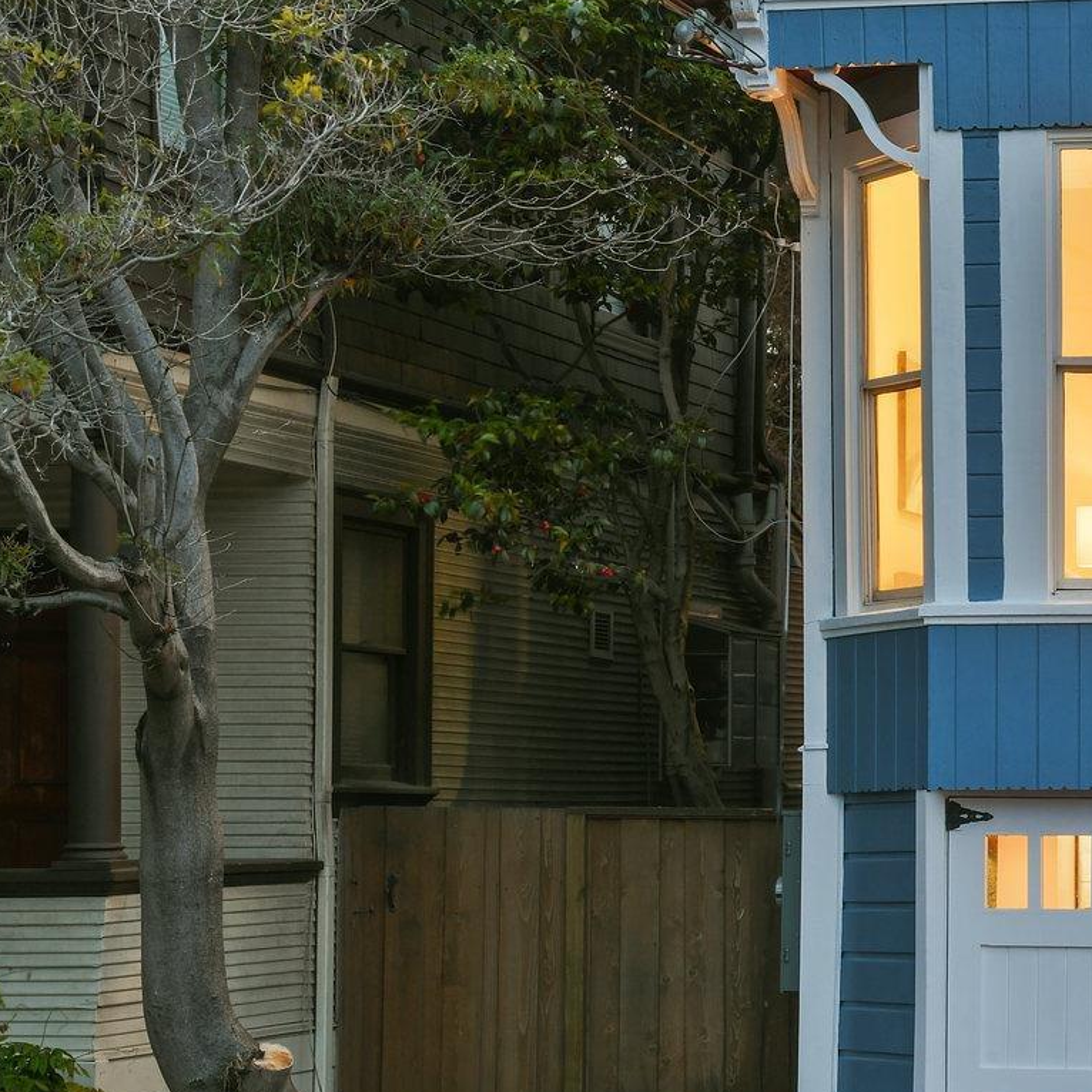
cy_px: 443
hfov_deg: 16.7
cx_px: 1313
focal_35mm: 100
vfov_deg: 17.4
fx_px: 3569
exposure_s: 2
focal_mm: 44
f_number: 16
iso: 250
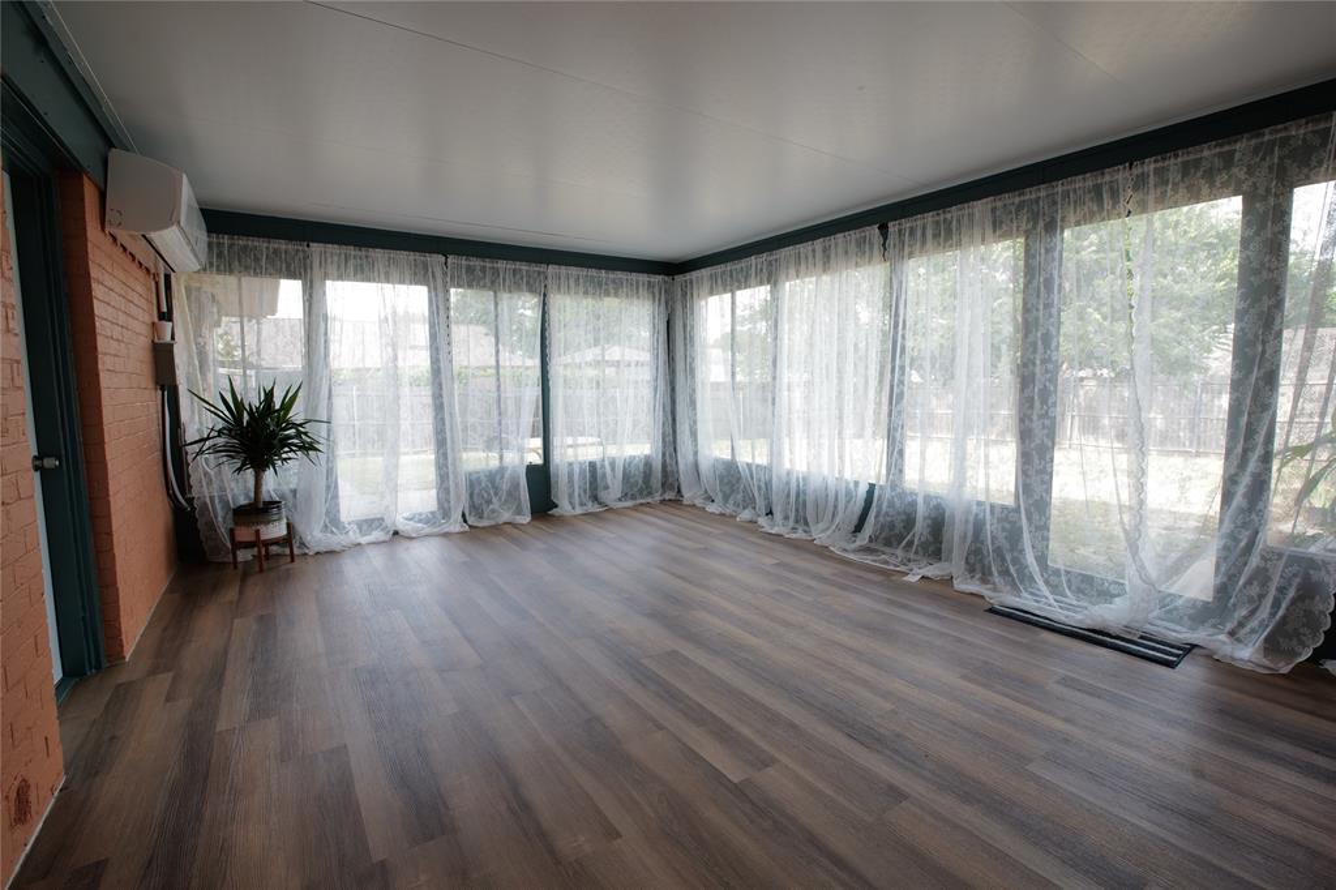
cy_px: 445
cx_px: 668
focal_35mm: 16
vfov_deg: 73.7
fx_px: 594
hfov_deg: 96.8
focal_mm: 16
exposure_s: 1/15
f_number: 13
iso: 400
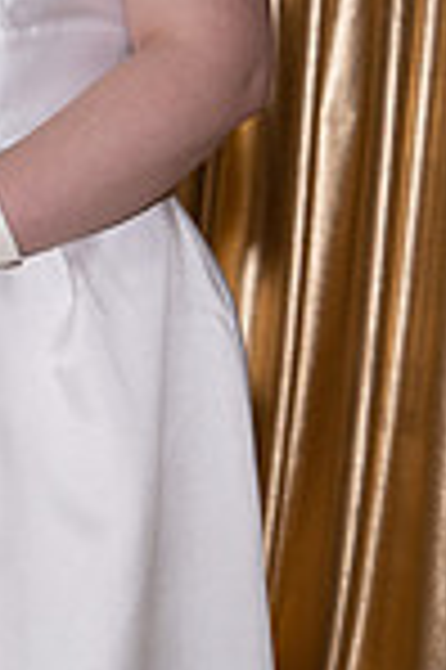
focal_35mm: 212
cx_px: -50
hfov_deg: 6.4
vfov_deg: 9.7
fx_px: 3949
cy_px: 67
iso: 800
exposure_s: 1/160
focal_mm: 70
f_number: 5.6
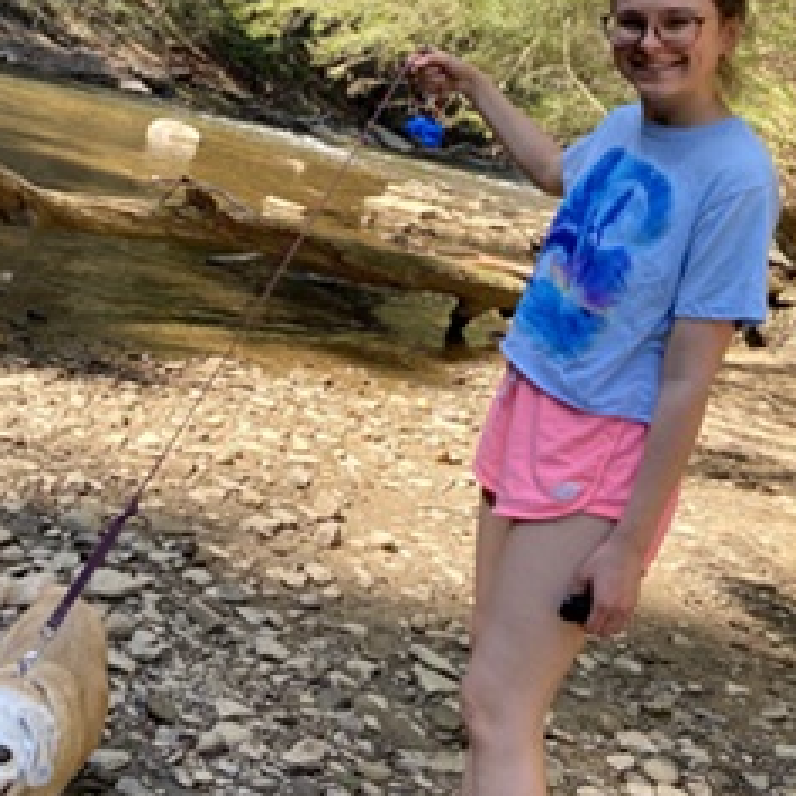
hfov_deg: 42.4
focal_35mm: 39
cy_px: 428
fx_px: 1015
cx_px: 287
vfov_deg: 42.8
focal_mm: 4.25
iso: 32
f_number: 1.8
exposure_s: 1/303
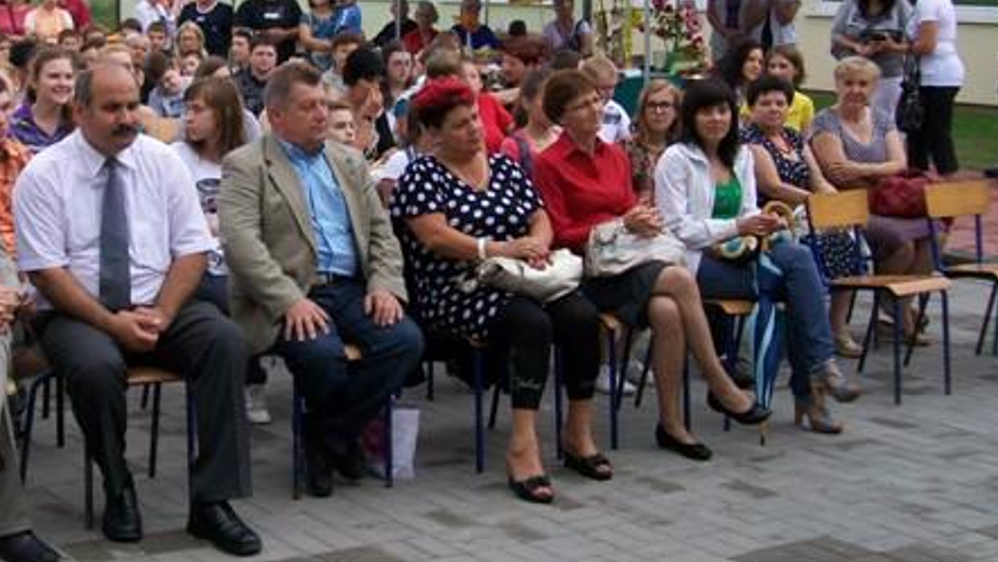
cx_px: 181
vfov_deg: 17.9
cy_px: 169
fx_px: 1774
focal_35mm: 67
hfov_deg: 30.6
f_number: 2.7
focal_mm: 6.1
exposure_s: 1/160
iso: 64
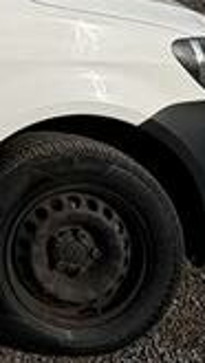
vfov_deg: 21.9
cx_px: -370
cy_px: -158
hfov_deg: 10.9
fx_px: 801
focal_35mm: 83
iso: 50
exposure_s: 1/4630
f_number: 2.2
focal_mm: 2.22
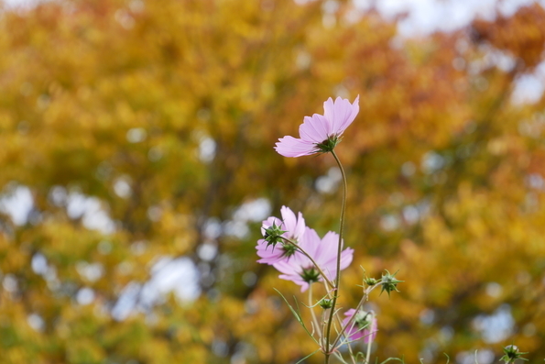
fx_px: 1908
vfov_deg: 10.9
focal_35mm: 126
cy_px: 193
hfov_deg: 16.3
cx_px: 271
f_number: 6.3
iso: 200
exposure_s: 1/320
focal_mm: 60
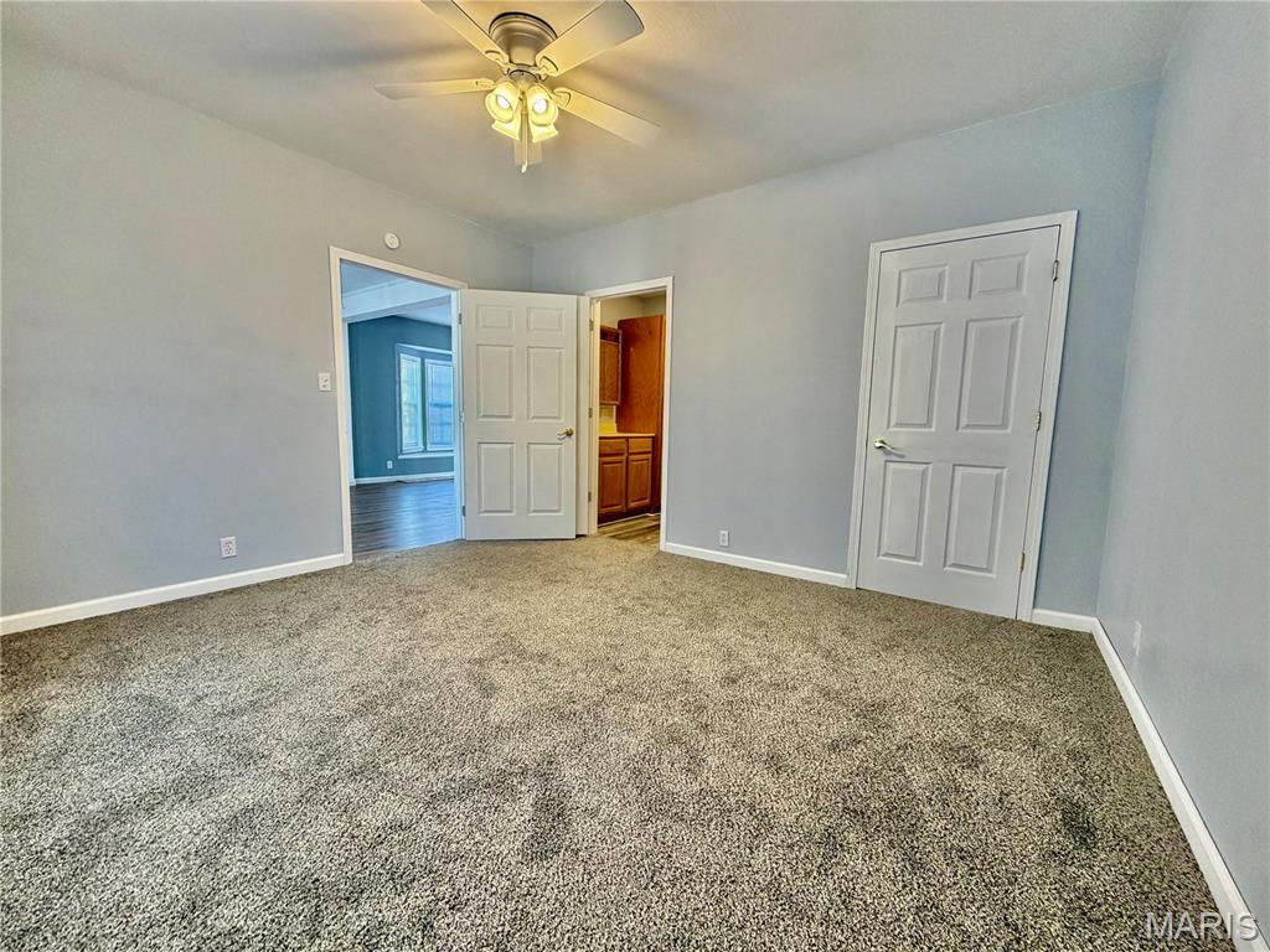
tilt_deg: -6.5
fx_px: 514
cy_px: 476
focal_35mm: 14
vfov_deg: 85.7
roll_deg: -0.8
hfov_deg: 102.1
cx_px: 635
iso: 200
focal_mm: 2.22
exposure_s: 1/60
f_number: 2.2
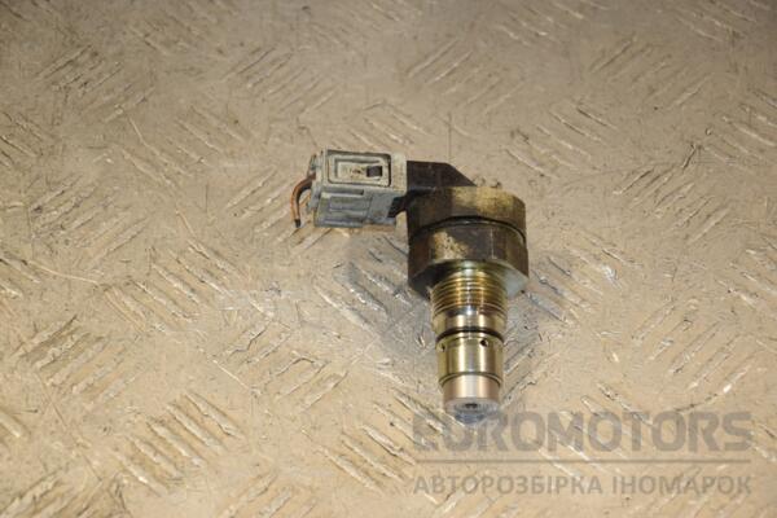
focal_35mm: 120
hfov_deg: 17.1
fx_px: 2590
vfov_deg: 11.4
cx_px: 388
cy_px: 259
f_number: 6.3
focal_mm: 80
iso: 800
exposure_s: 1/200
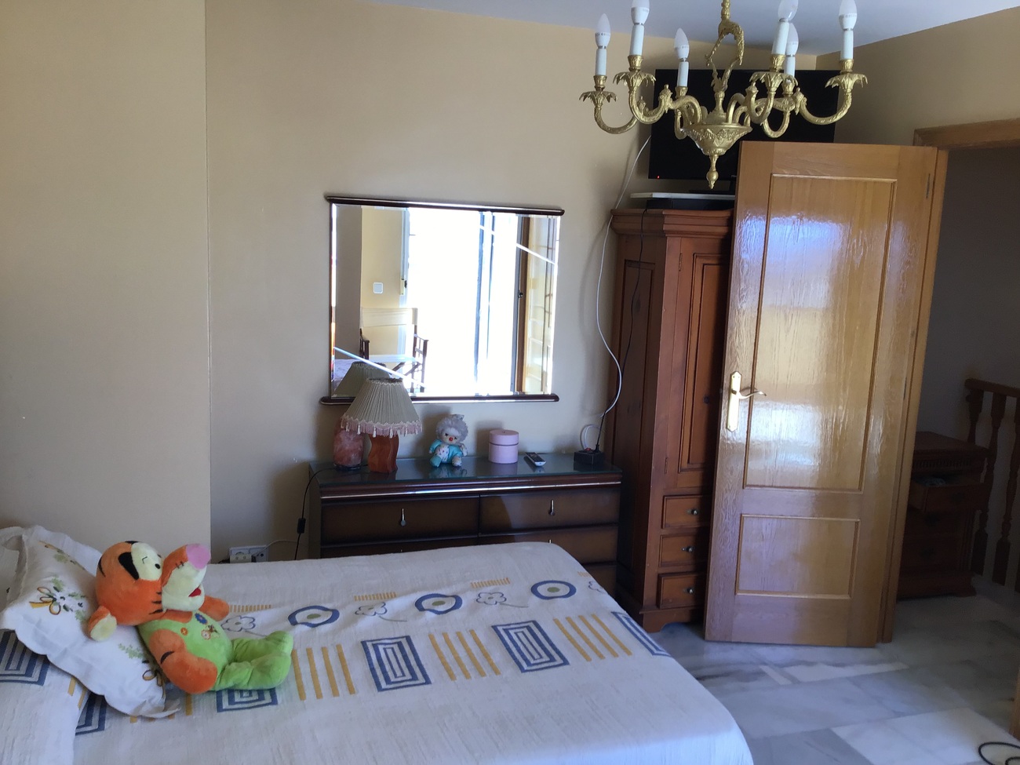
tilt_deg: -12.8
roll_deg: -1.9
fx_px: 913
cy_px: 382
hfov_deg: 58.4
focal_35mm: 31
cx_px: 510
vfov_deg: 45.4
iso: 32
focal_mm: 3.3
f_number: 2.4
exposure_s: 1/50
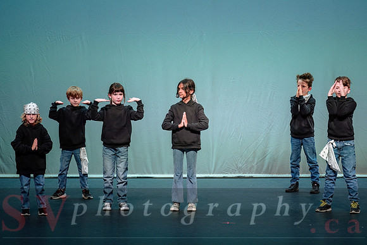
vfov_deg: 7.5
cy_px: 122
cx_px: 198
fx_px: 1878
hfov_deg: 11.2
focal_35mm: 184
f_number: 2.8
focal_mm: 170
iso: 1600
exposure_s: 1/500
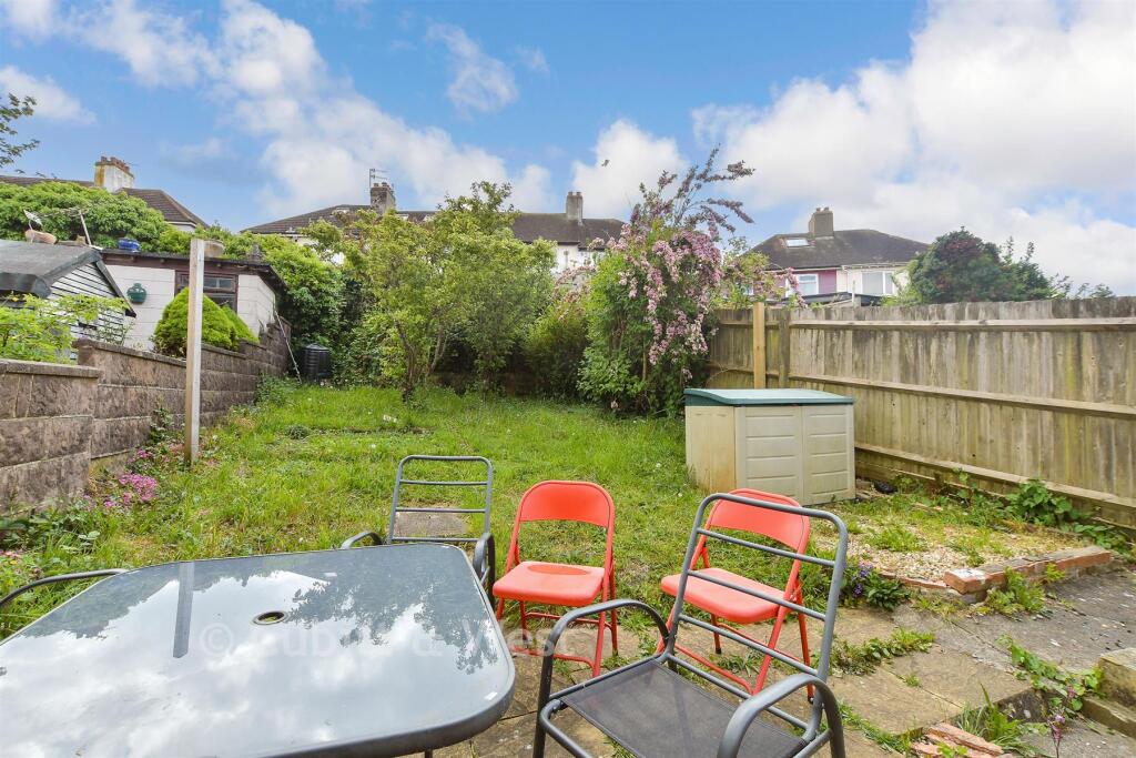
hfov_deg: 100.4
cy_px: 379
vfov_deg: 77.3
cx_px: 568
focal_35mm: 15
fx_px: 473
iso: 160
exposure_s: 1/125
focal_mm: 10
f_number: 8
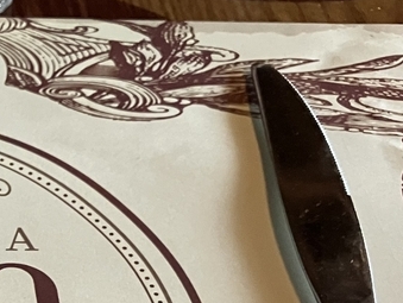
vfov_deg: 14.2
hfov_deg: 18.6
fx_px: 1154
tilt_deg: -50.7
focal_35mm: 99
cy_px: 433
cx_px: -99
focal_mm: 3.99
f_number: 1.8
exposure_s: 1/50
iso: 250
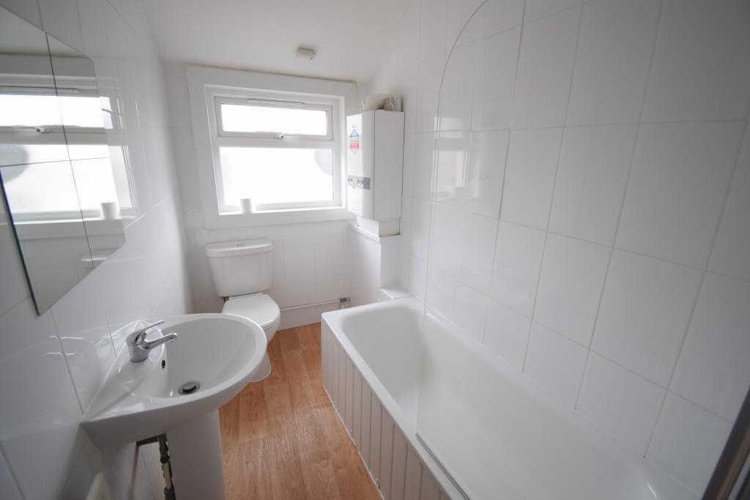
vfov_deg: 77.3
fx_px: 313
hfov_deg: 100.4
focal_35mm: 15
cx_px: 375
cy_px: 250
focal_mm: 10
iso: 400
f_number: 4.5
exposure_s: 1/80
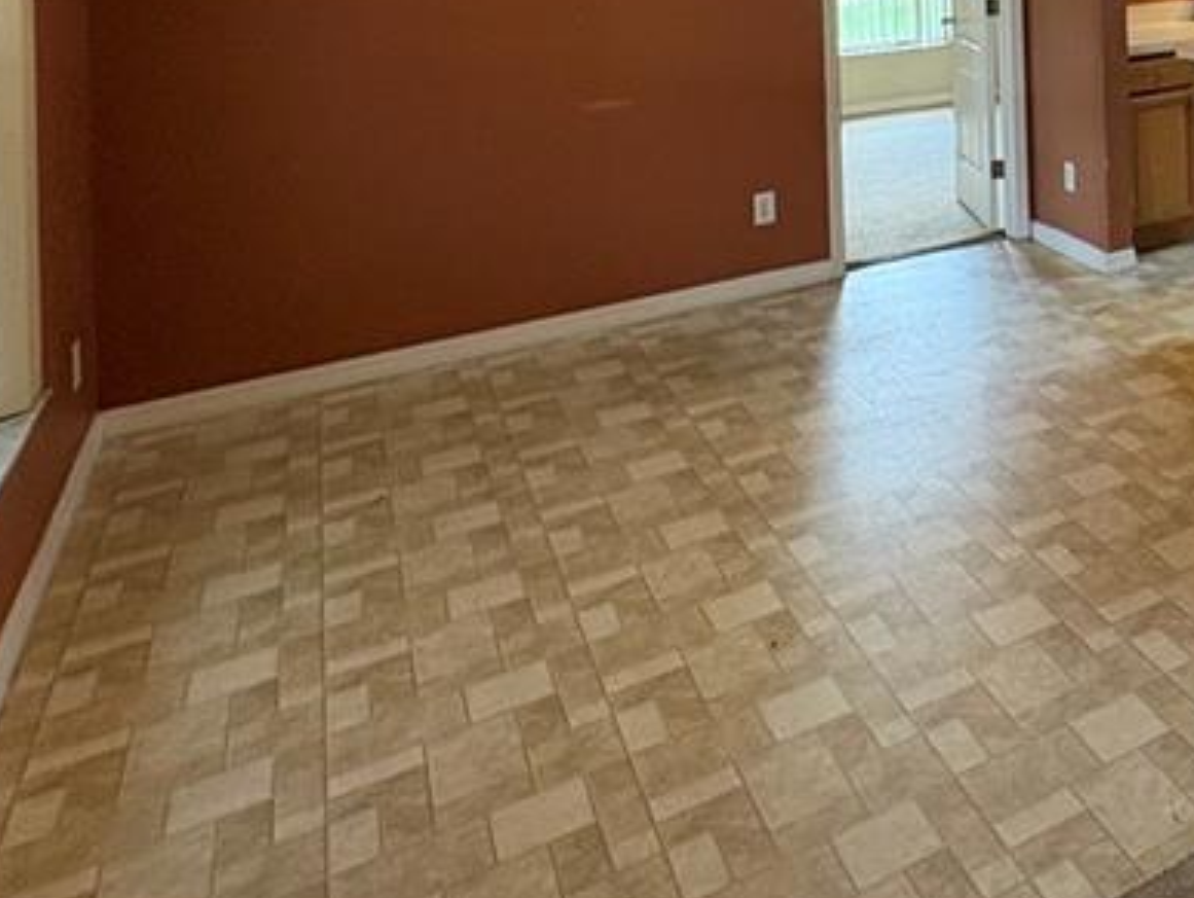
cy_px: -142
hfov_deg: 41.1
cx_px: 1287
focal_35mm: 37
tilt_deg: +0.6
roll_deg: +0.6
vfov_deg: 32.8
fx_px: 1277
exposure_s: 1/60
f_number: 2.2
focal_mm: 2.22
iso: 250
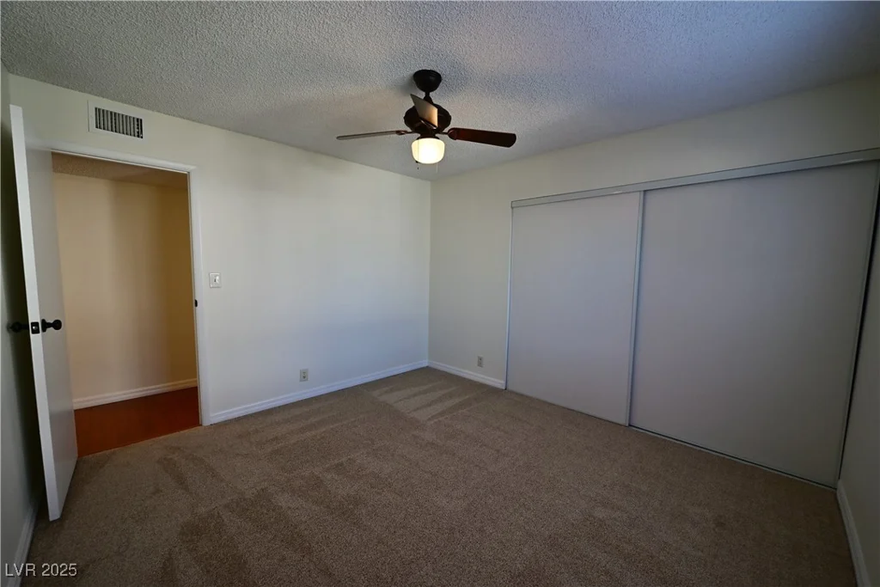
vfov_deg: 81.2
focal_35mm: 14
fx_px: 342
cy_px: 294
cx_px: 440
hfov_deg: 104.2
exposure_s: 1/60
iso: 1600
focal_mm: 14
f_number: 11
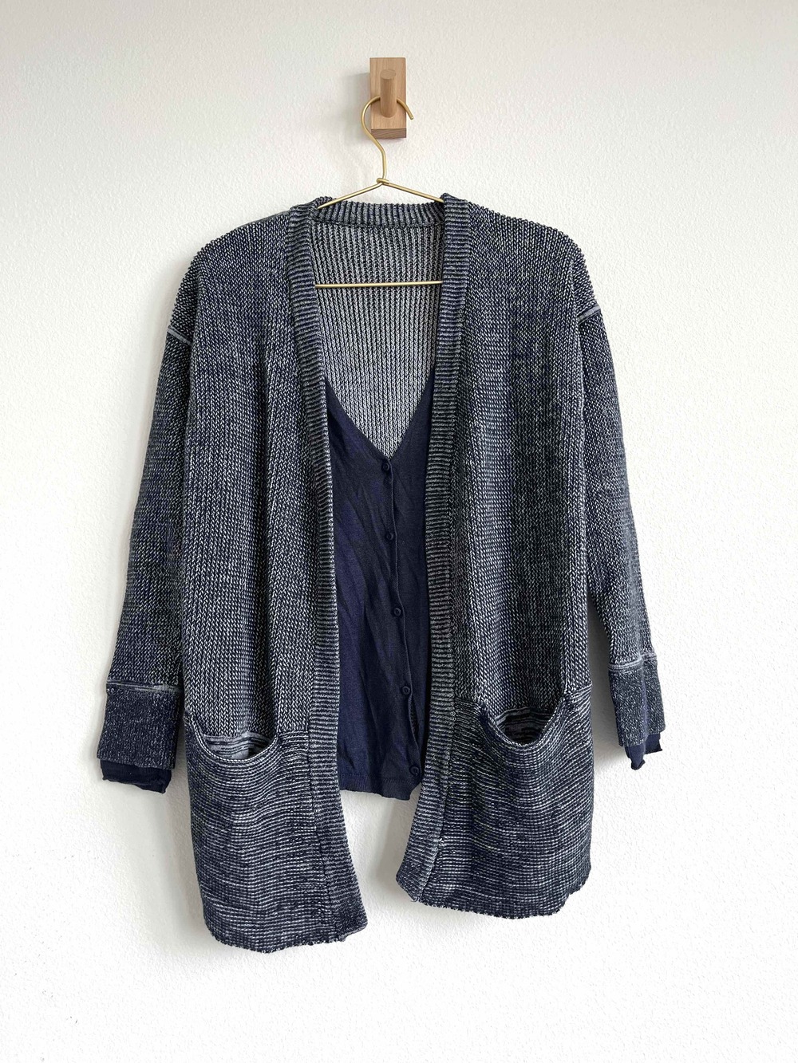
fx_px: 799
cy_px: 532
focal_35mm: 26
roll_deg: +1.4
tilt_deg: +4.6
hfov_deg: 53.1
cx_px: 399
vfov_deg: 67.3
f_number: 1.6
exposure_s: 1/121
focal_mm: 5.1
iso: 64
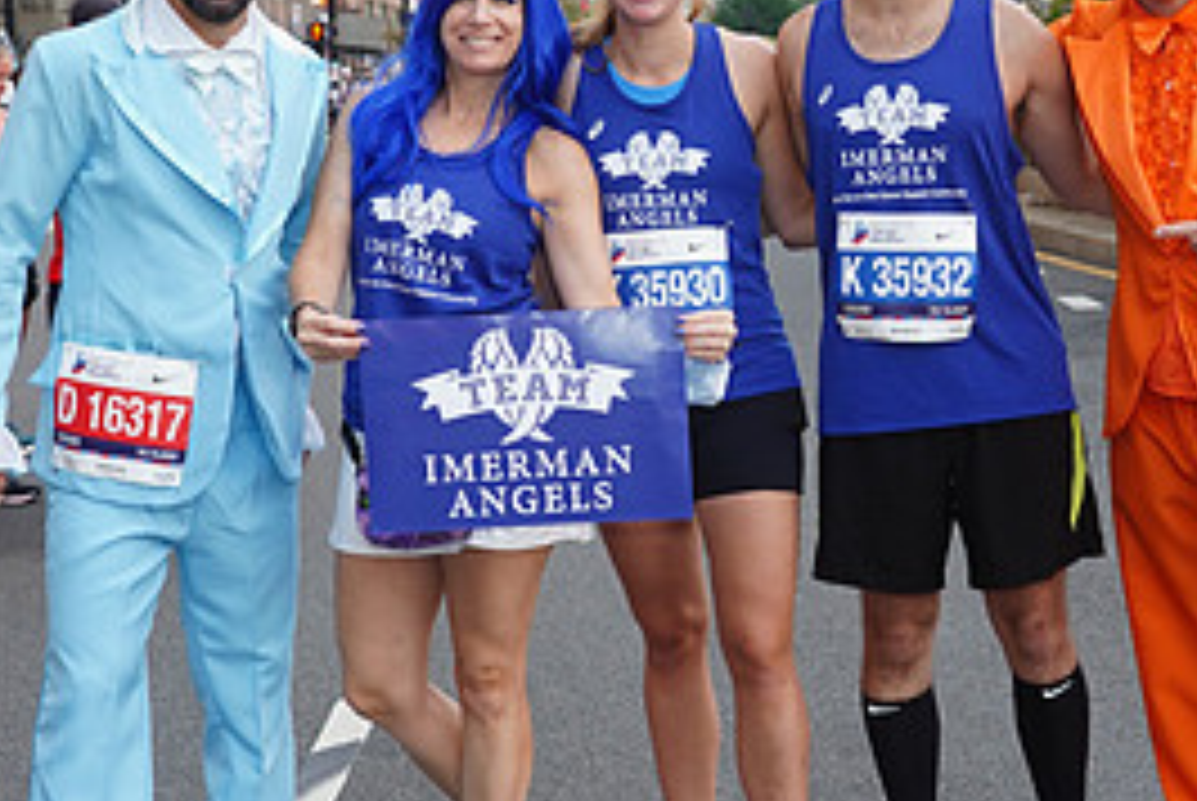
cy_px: 349
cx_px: 688
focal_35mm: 74
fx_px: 2463
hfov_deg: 27.3
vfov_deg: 18.5
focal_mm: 34
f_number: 4.5
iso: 500
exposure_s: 1/80
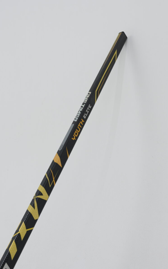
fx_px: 278
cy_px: 134
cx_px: 81
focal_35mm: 38
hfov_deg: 33.6
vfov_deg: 51.5
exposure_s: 1/160
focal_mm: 25
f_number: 8
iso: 125
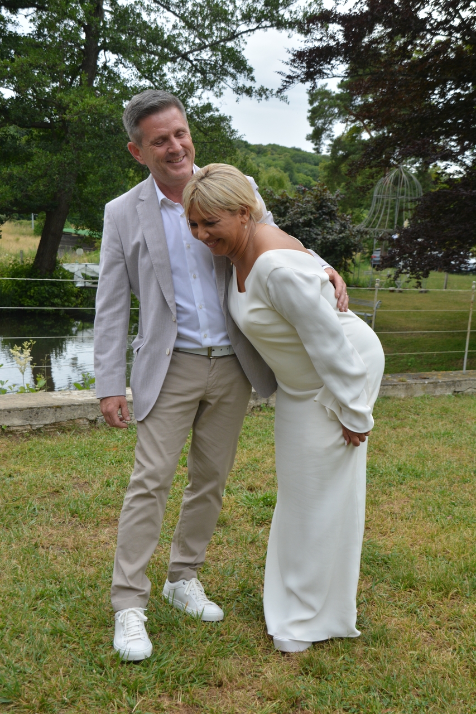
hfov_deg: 29.9
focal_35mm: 45
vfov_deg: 43.6
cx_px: 238
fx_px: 893
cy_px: 357
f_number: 5.6
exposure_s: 1/125
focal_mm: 30
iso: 400
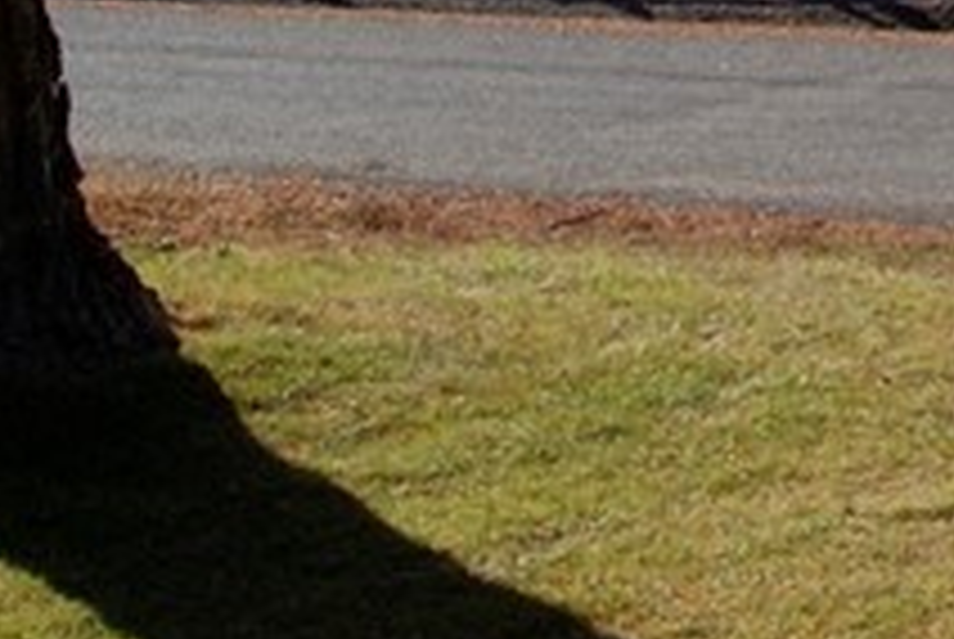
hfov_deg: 13.3
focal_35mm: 138
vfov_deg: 9.2
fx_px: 3662
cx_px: 1748
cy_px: -738
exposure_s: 1/160
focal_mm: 18
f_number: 10
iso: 100
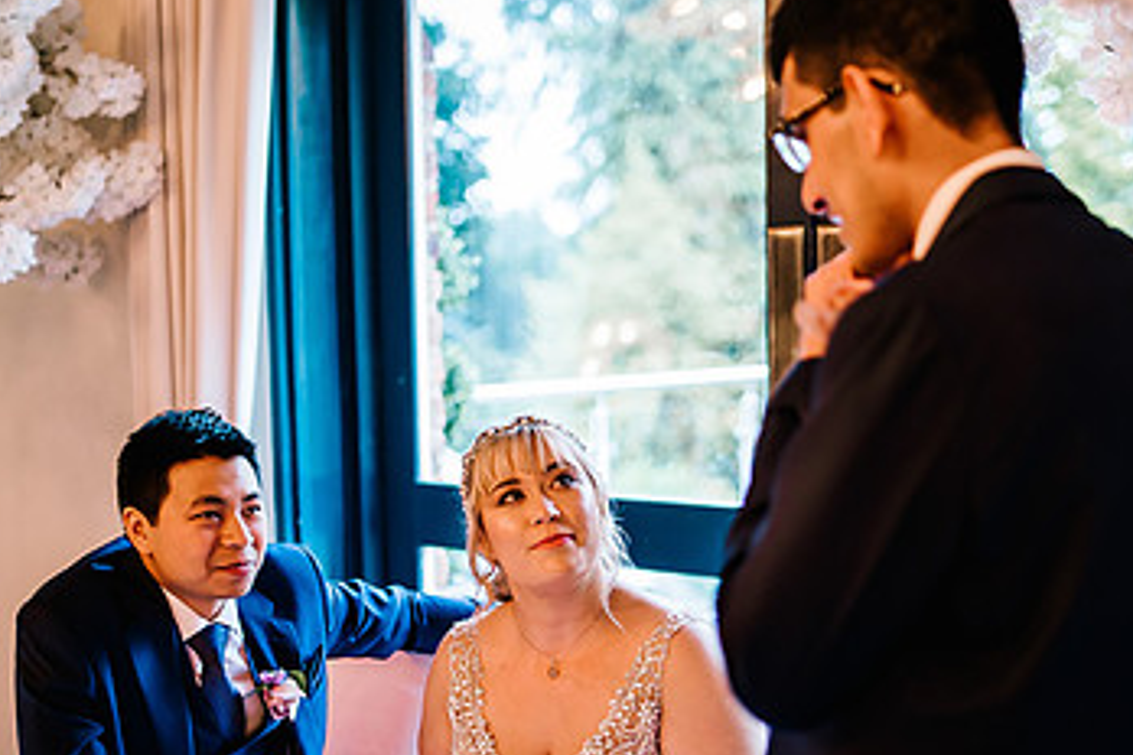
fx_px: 1888
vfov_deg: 22.5
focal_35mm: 60
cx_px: 762
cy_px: 500
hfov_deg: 33.1
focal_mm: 35
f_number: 1.4
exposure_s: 1/250
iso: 800
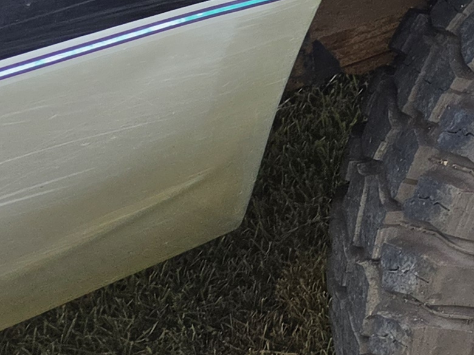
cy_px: -402
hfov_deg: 13.1
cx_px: 1099
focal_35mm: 118
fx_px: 1616
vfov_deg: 11.1
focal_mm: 5.4
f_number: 1.8
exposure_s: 1/963
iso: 80
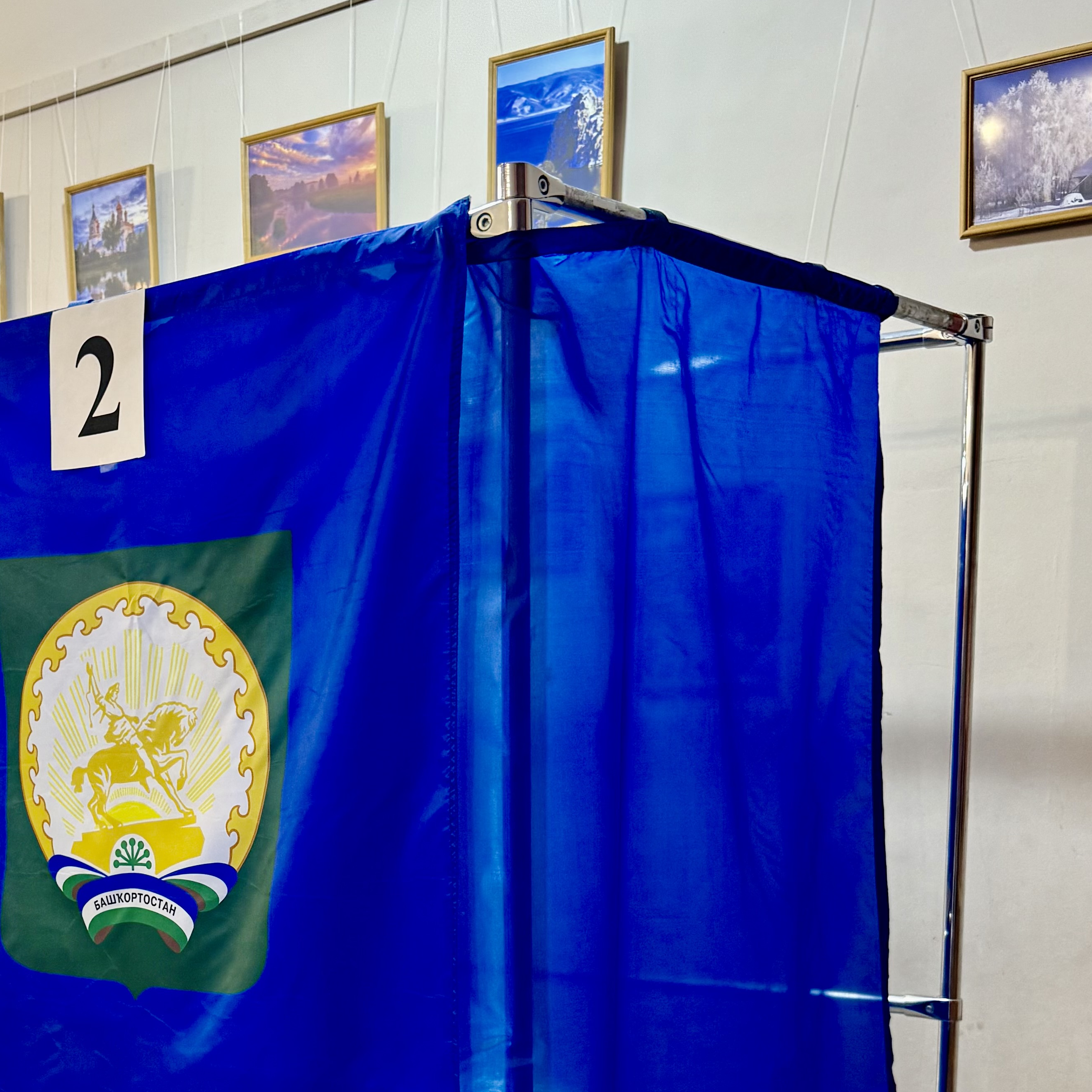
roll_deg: +0.1
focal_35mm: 46
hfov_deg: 36.0
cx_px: 276
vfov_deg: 35.7
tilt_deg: -3.3
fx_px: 1642
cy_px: 859
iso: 160
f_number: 1.78
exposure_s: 1/50
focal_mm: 6.76
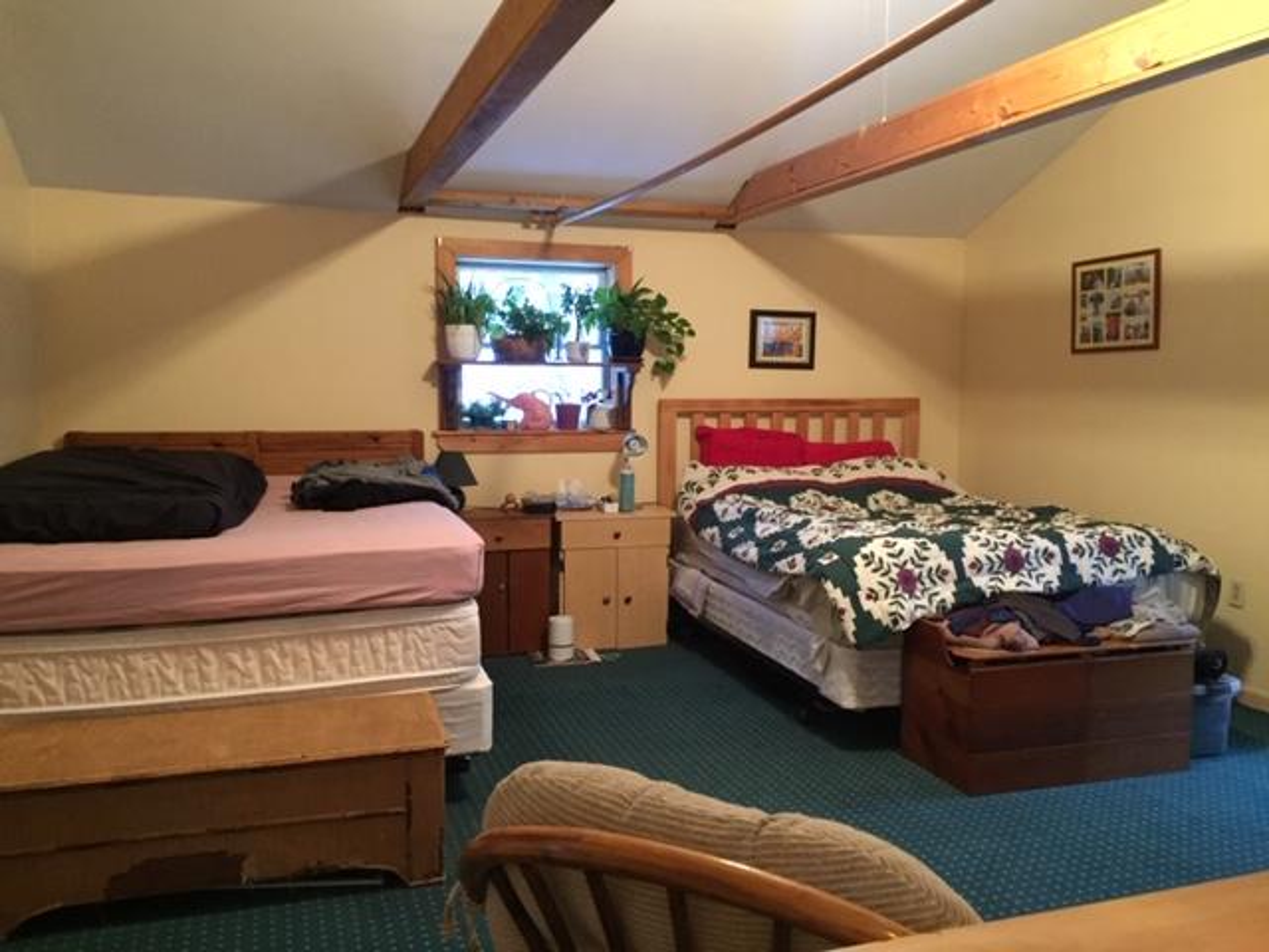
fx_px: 1063
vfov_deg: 48.2
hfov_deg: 61.7
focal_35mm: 29
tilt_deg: -5.5
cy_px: 476
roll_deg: +0.2
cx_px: 634
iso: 320
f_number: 2.2
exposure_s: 1/15
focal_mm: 4.15
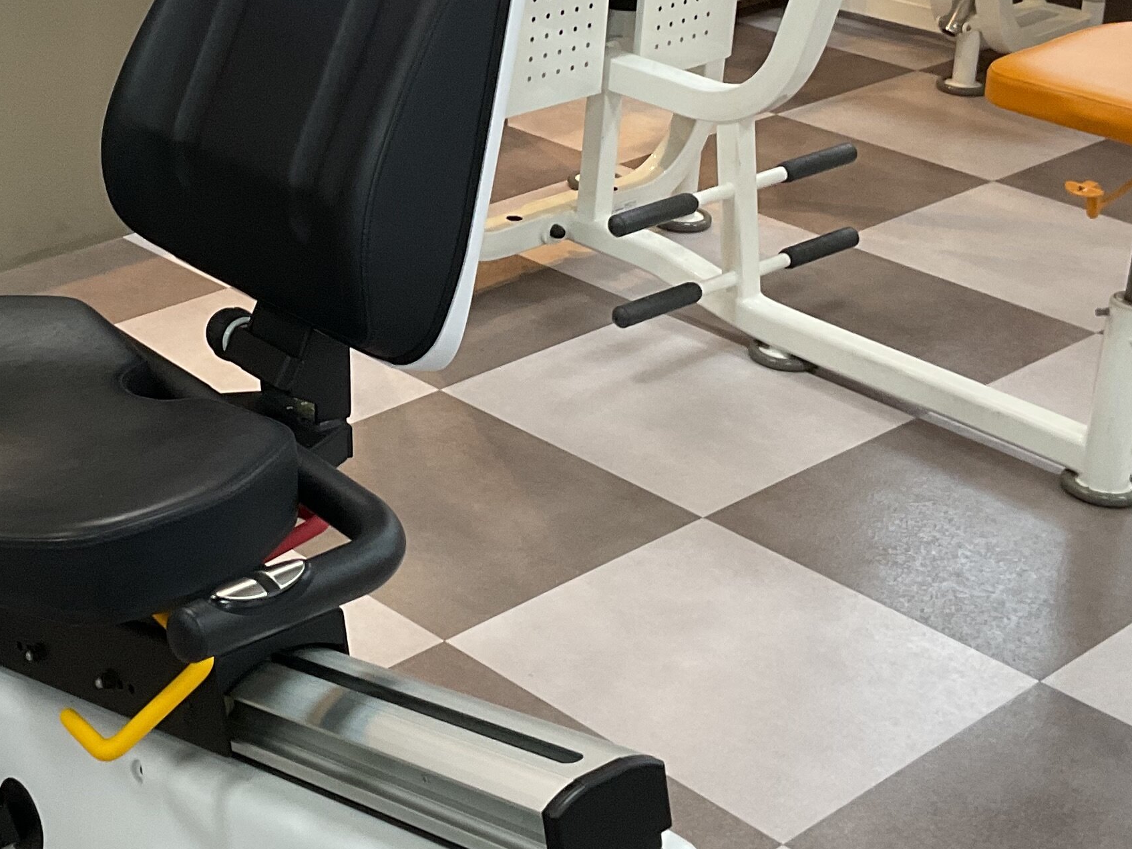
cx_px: 232
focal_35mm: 69
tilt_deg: -21.2
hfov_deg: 27.6
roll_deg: -3.3
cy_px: 206
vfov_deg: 21.1
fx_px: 2256
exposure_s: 1/60
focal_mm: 3
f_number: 1.8
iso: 80
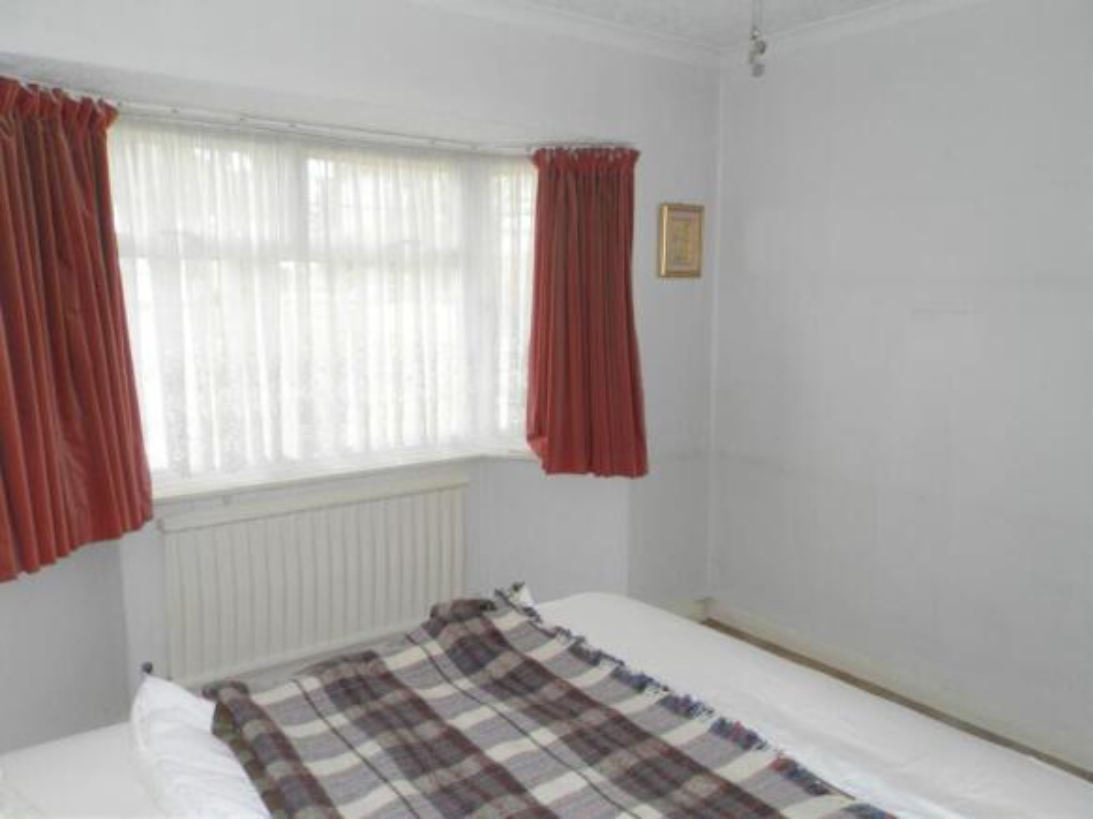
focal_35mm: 25
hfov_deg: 69.4
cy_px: 410
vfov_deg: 54.9
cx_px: 546
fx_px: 789
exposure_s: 1/60
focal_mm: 4.5
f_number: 3.1
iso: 80
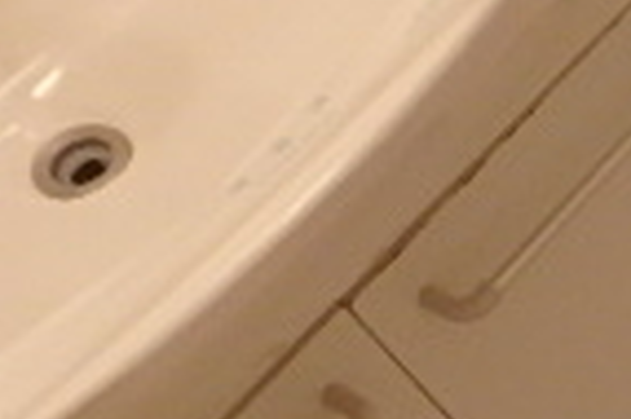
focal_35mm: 98
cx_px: 1408
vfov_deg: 12.9
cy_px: 701
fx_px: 1716
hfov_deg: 15.0
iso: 250
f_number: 3.5
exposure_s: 1/30
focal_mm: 3.7
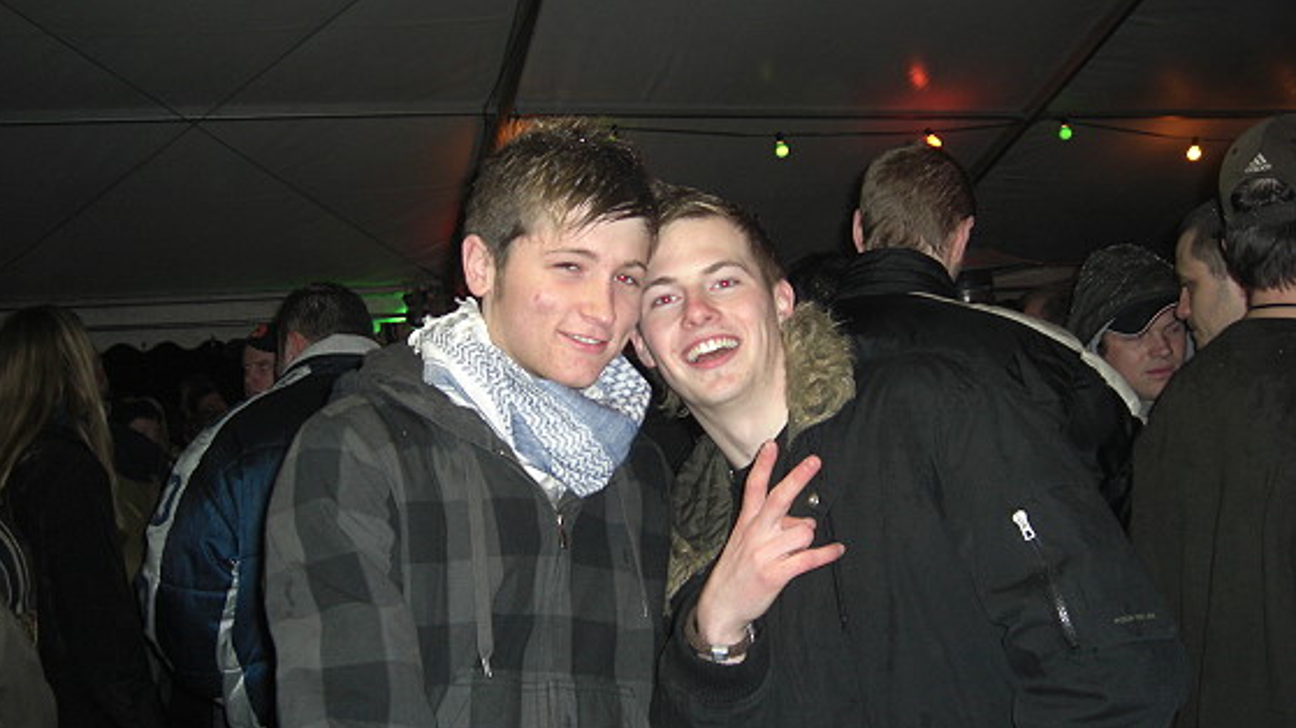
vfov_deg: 28.3
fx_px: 1443
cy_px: 323
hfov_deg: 48.4
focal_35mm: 42
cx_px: 643
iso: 200
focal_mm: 7.9
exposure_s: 1/60
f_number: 2.8
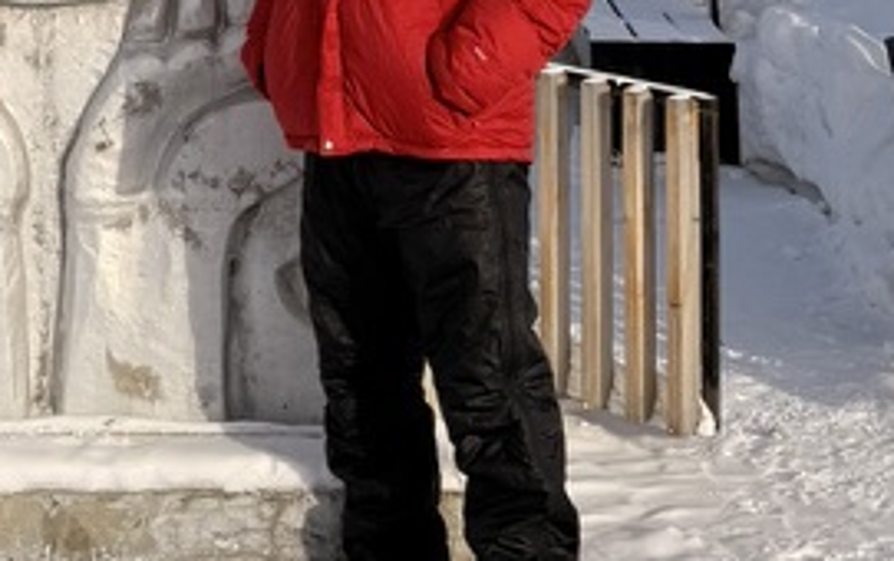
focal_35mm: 96
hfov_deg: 21.2
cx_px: 112
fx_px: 2341
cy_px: -558
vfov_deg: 12.1
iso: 80
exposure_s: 1/8130
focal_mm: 6.76
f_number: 1.78
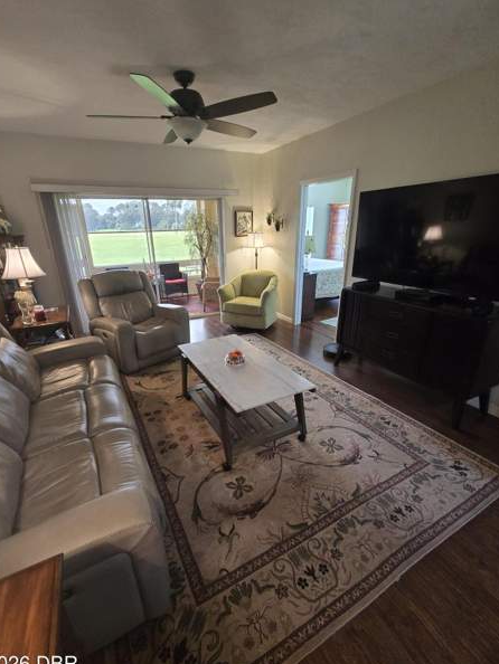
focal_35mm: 14
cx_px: 237
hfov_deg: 85.7
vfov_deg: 102.0
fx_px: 269
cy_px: 339
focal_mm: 2.2
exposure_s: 1/60
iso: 400
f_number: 2.2
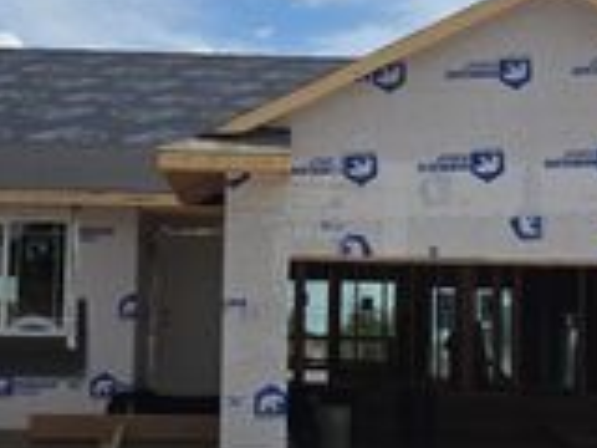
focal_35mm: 72
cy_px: 259
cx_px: 328
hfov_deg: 27.0
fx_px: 1242
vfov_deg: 20.4
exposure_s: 1/3264
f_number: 1.8
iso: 25
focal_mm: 5.4
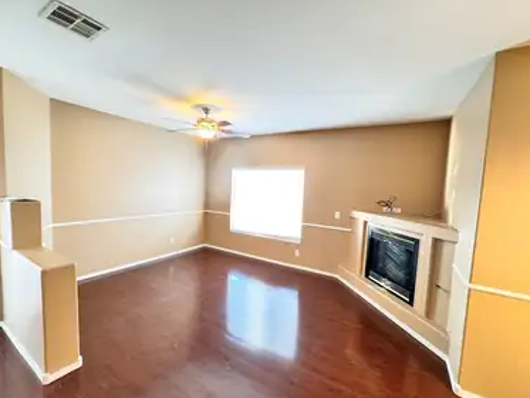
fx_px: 230
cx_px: 270
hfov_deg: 98.1
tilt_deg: -4.6
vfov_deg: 81.8
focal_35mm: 15
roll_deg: -2.2
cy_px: 203
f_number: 2.2
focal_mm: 2.22
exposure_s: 1/60
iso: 640
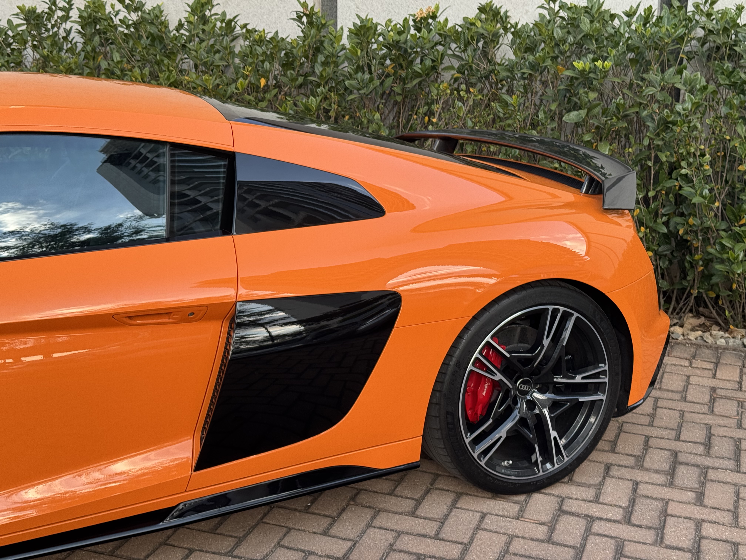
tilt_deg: -15.3
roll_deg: +0.0
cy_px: 280
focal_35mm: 48
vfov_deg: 30.3
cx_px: 373
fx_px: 1034
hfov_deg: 39.7
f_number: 1.78
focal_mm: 6.76
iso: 80
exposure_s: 1/172
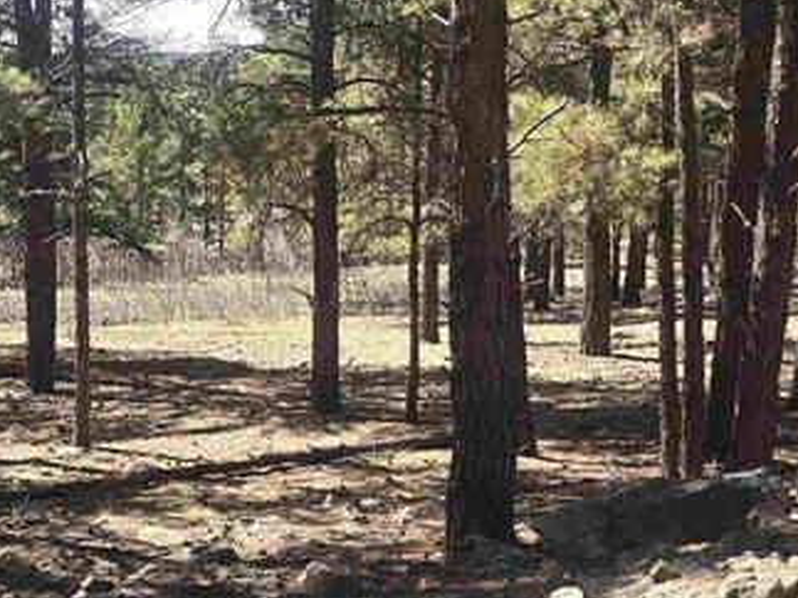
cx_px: 306
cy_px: 381
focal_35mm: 73
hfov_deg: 26.6
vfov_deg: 20.1
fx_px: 1682
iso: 12
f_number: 1.7
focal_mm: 6.3
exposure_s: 1/206
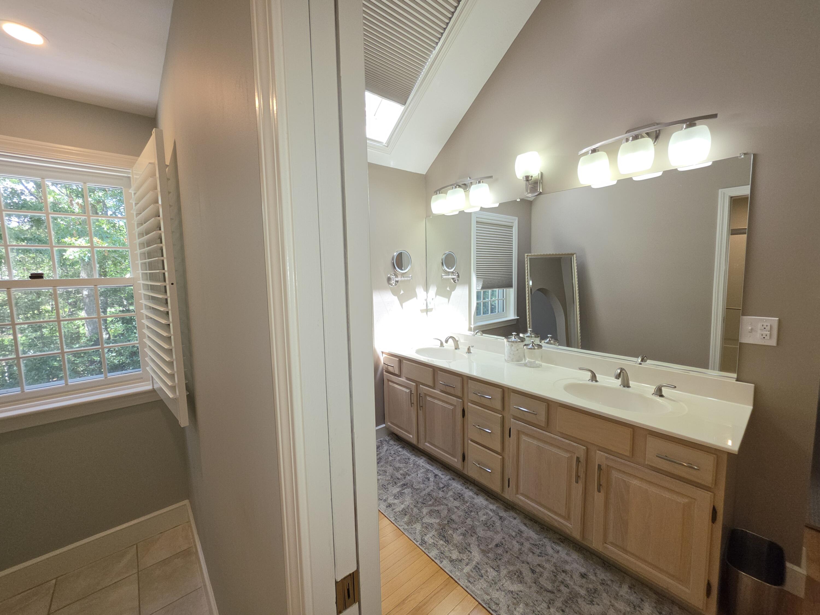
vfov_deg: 89.9
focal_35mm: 13
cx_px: 410
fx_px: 308
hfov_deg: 106.2
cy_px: 308
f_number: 1.9
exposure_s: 1/60
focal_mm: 2.2
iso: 25
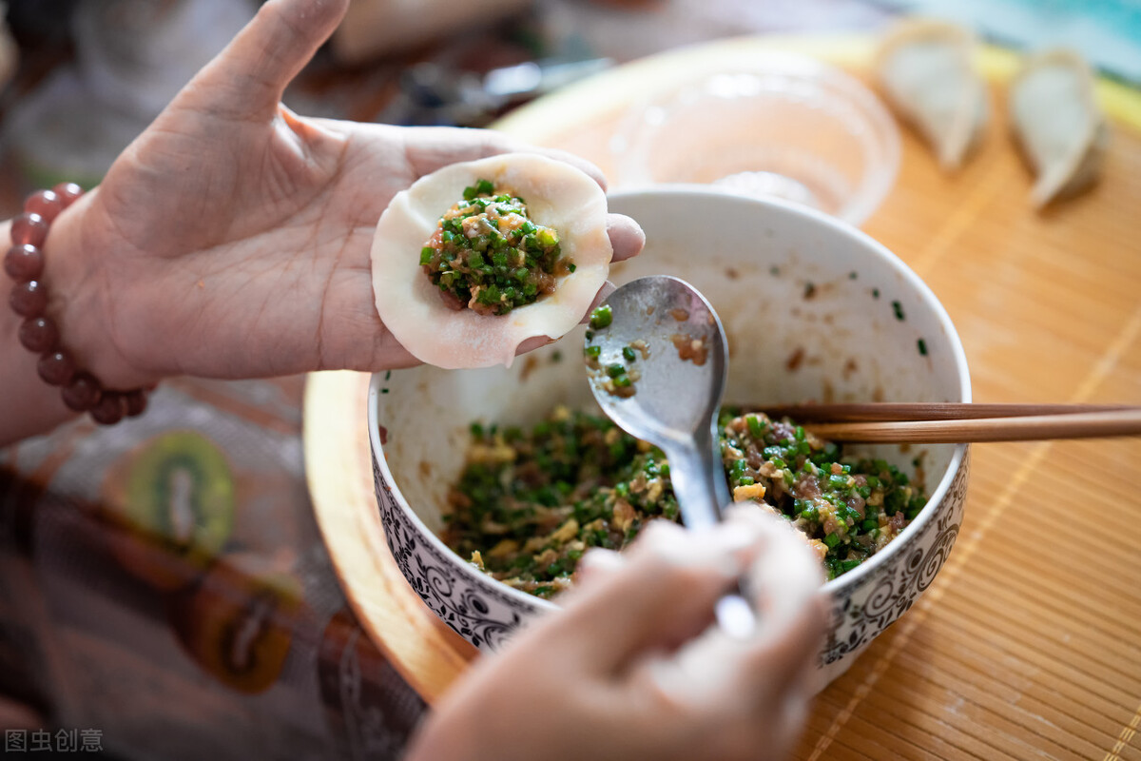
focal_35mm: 85
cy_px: 380
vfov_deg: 16.1
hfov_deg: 23.9
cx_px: 570
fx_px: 2694
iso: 2000
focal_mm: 85
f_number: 2
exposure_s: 1/100
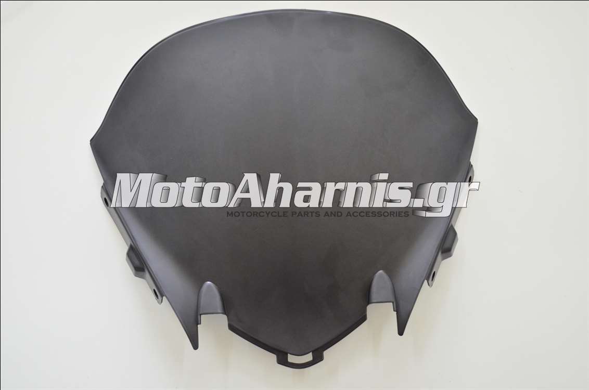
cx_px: 294
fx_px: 588
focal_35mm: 36
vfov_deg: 36.7
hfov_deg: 53.2
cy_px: 195
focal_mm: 24
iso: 1600
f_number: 5
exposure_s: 1/100
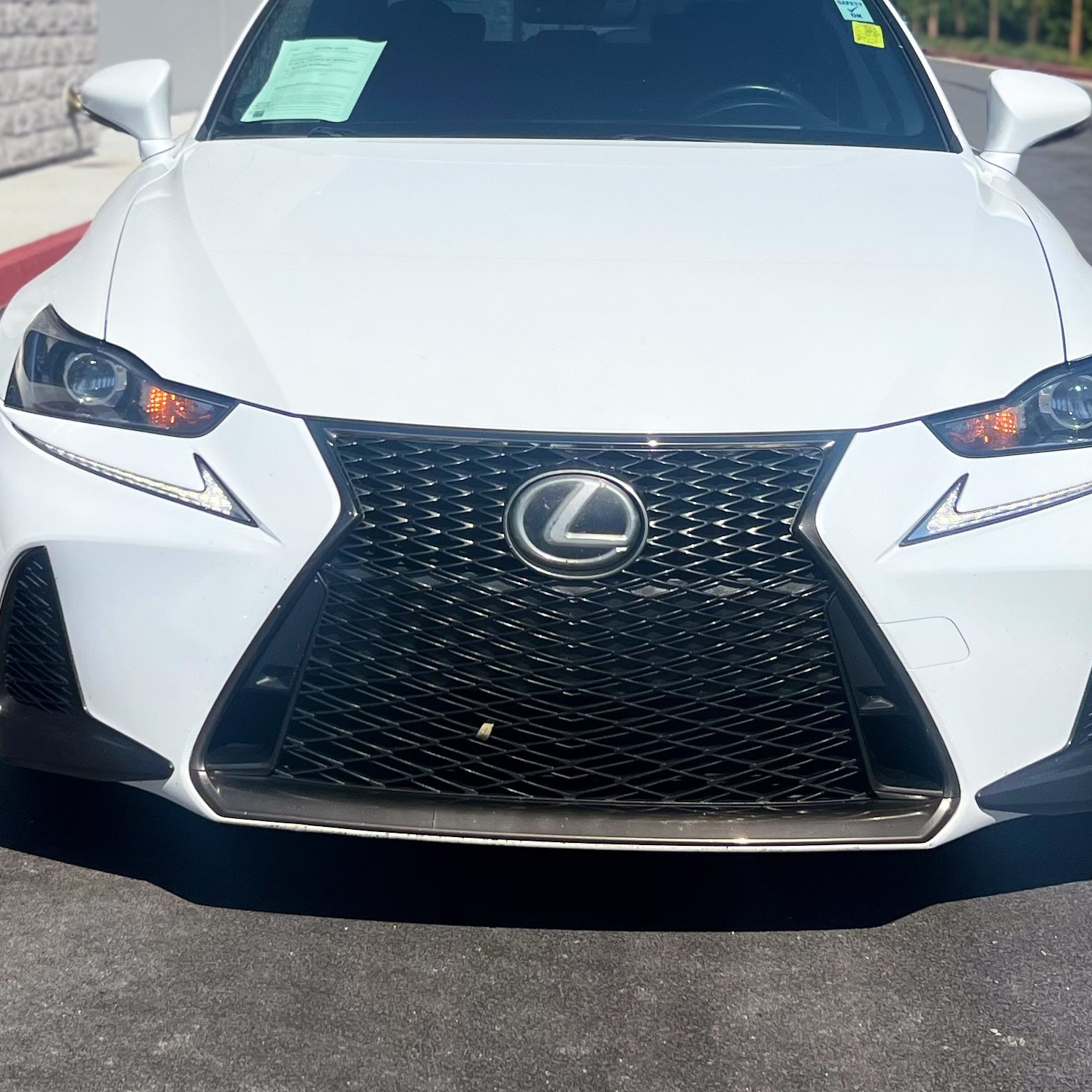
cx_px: 417
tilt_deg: -6.5
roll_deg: +0.6
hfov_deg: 27.6
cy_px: 300
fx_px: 2213
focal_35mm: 62
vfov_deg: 27.4
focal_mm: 5.7
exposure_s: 1/14286
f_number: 1.5
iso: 50
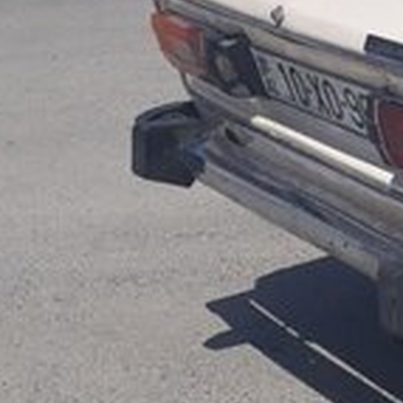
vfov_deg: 15.8
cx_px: 820
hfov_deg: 13.5
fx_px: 1449
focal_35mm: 110
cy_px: 94
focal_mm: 3.6
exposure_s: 1/3077
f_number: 1.9
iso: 40
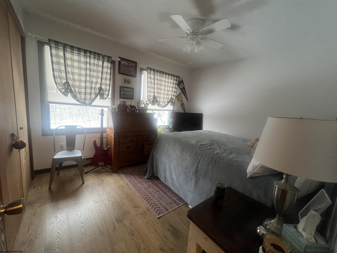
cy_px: 126
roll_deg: -4.2
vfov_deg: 89.9
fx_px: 127
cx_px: 168
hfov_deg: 106.2
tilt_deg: -8.2
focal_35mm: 13
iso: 400
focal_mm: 1.57
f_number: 1.8
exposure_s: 1/60
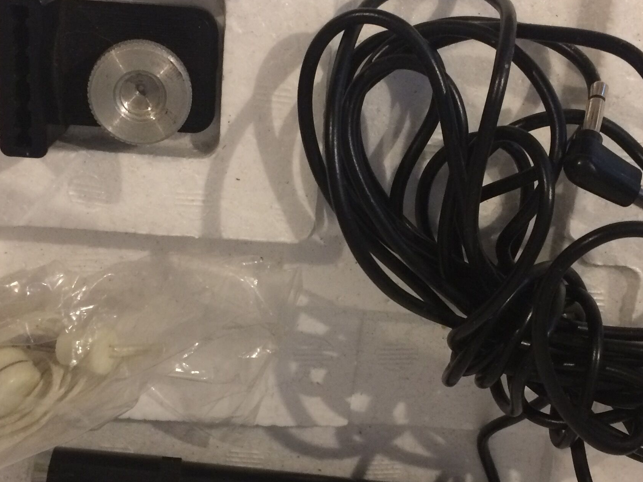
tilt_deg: -69.0
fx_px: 1040
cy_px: 297
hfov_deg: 34.3
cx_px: 314
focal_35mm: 56
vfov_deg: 26.0
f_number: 2.2
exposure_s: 1/33
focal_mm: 4.15
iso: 320
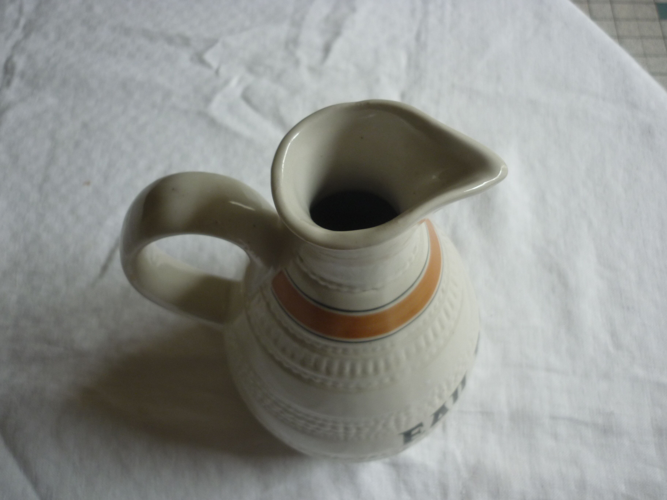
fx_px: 636
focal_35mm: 33
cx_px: 334
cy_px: 250
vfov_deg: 42.9
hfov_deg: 55.4
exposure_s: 1/30
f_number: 2.8
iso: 125
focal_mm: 5.5
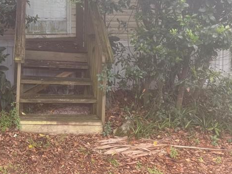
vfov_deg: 26.5
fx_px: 348
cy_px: 0
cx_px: 49
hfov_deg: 35.7
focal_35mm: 52
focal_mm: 6.76
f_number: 1.78
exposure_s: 1/260
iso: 100
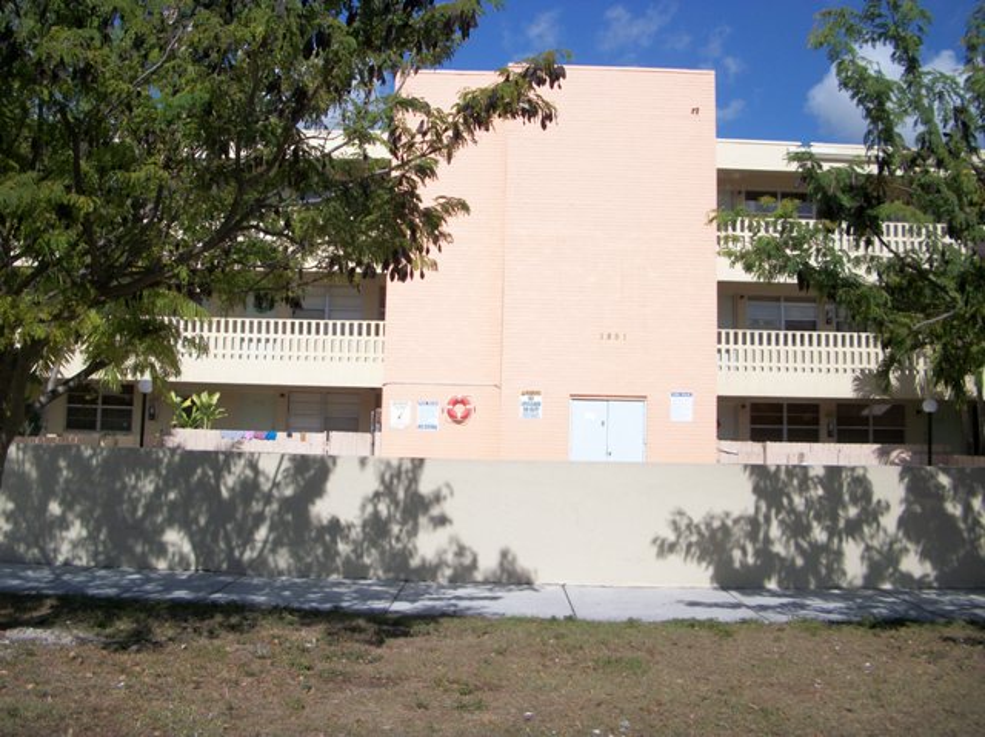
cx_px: 492
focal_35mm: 35
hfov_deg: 52.7
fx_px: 995
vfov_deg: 40.6
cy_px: 368
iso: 80
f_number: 8.8
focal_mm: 6.3
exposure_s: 1/250
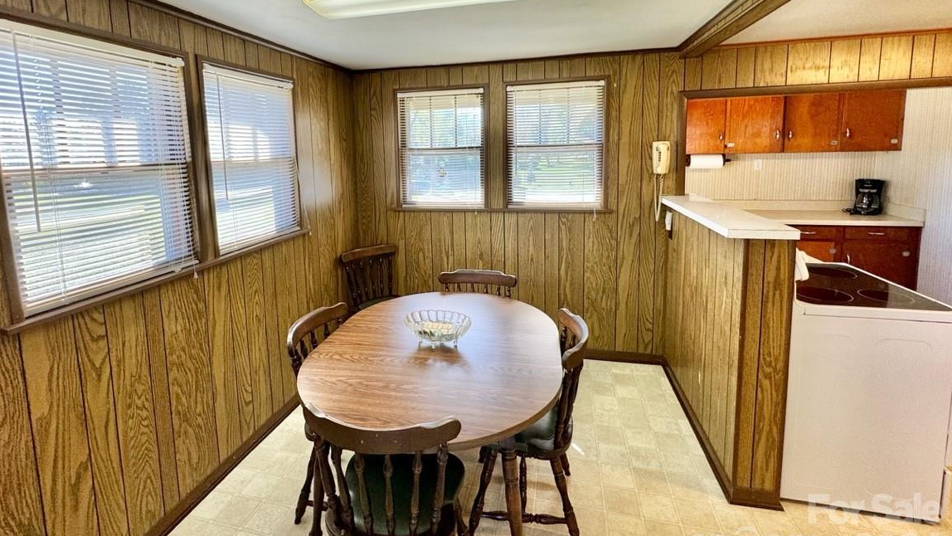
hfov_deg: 95.8
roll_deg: +1.0
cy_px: 193
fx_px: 429
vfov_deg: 62.8
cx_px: 449
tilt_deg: -6.7
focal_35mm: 17
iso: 100
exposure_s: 1/120
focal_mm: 2.22
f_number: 2.2
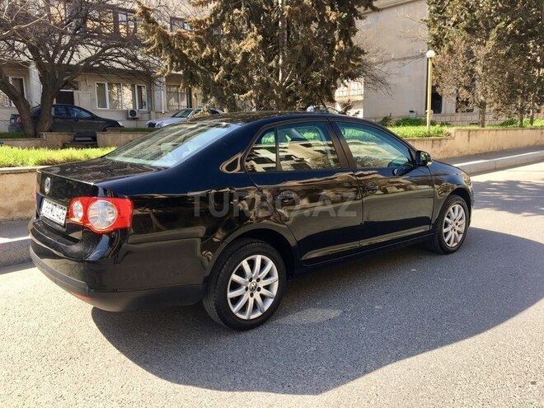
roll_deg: +0.4
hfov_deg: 61.7
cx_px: 272
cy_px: 204
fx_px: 456
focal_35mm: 29
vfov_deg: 48.2
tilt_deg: -8.9
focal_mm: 4.15
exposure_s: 1/418
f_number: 2.2
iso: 25
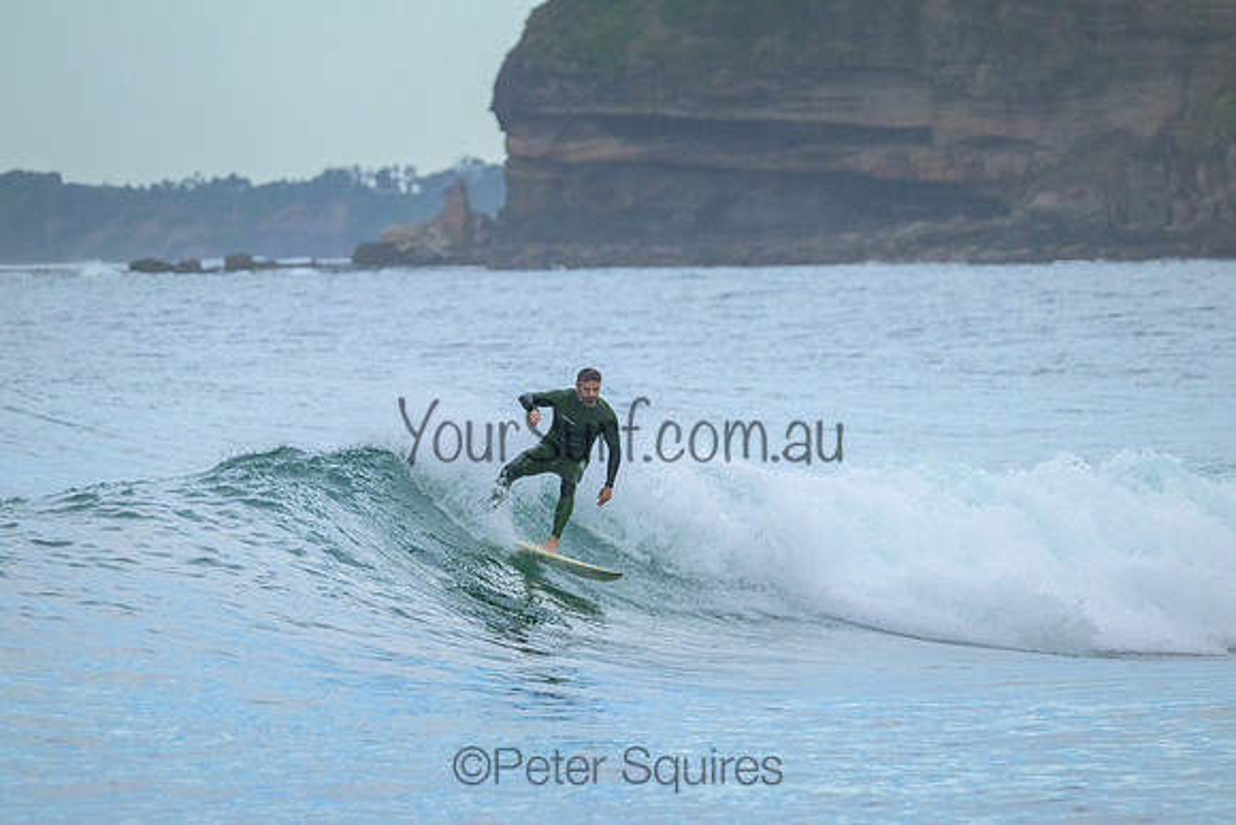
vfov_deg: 2.5
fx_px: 18887
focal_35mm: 550
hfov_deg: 3.7
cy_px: 412
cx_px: 618
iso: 4500
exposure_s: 1/1250
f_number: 11
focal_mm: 550
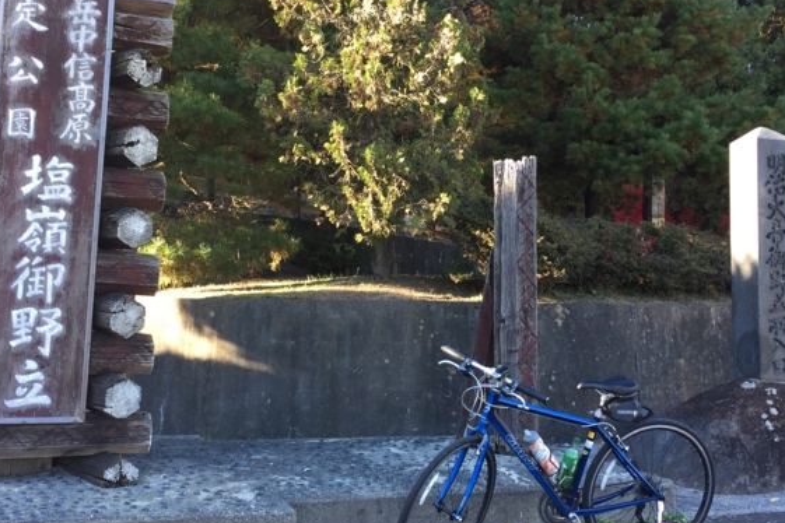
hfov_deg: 45.4
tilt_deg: +5.4
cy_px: 224
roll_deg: -0.4
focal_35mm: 43
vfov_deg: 31.1
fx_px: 938
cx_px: 374
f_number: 2.2
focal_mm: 4.15
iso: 40
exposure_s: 1/120
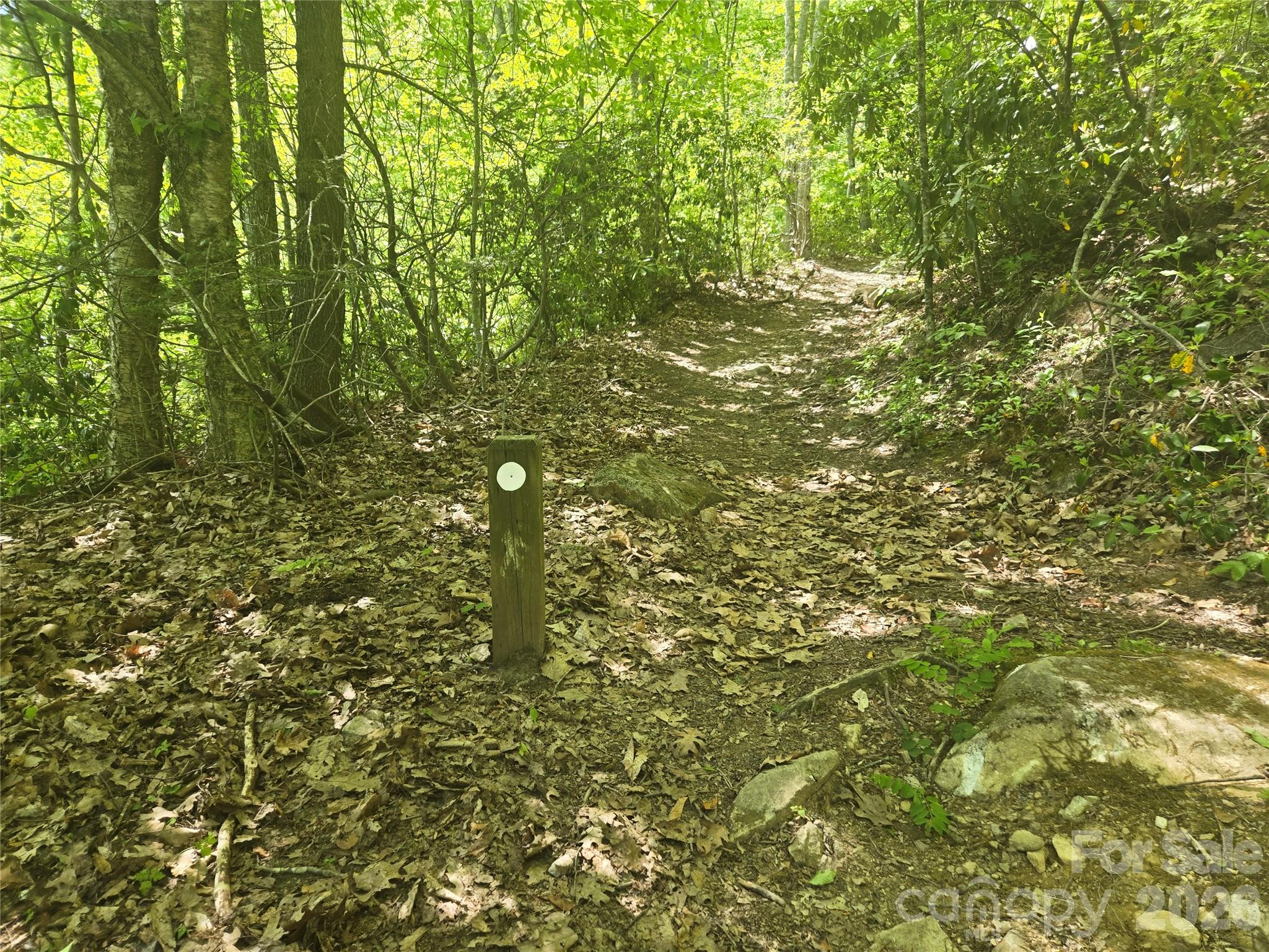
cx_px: 634
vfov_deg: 58.9
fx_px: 843
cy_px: 476
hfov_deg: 73.9
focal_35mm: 23
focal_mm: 5.4
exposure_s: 1/180
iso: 64
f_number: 1.8
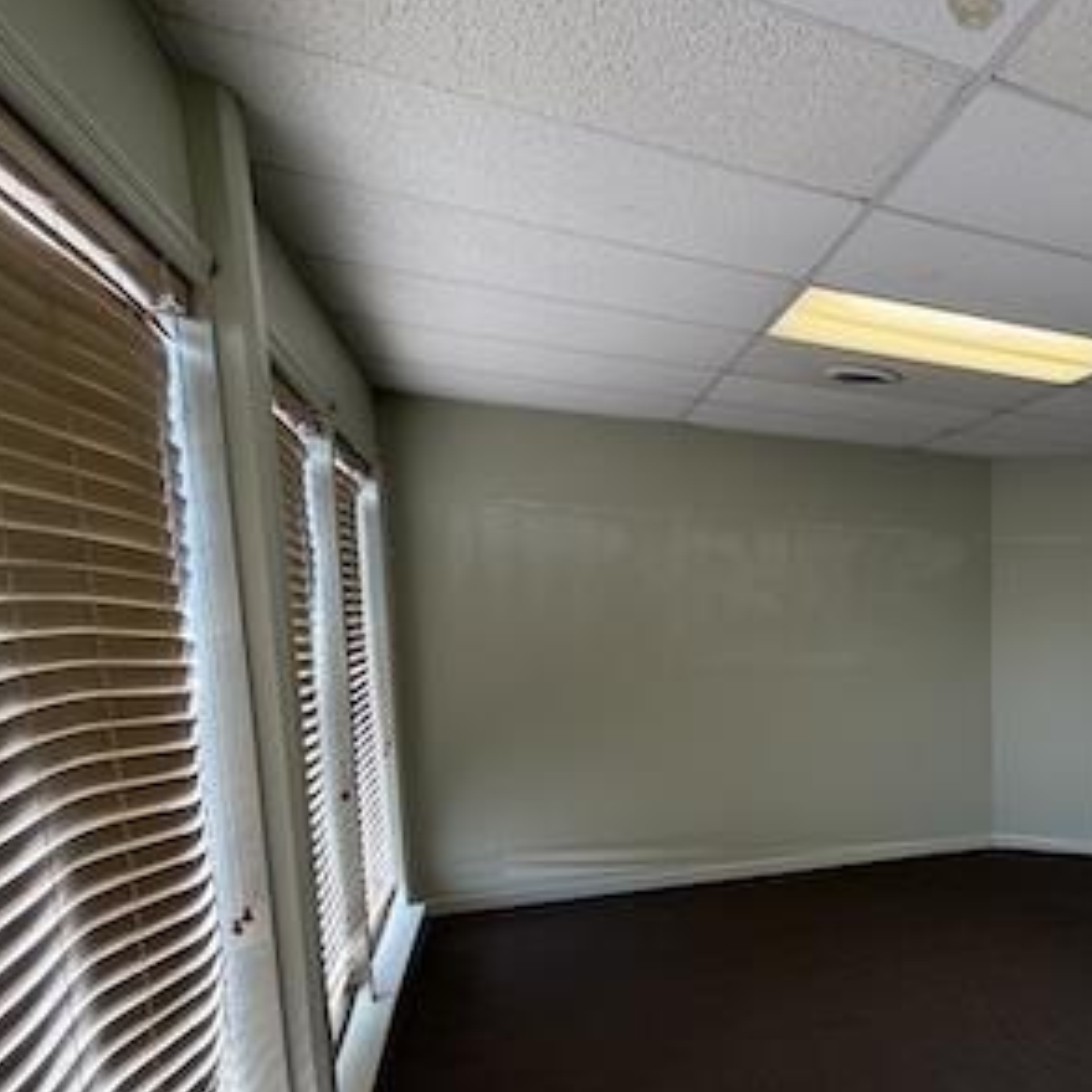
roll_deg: -1.0
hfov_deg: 47.9
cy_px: 742
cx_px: 1111
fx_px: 964
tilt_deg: -7.7
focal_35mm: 27
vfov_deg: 57.6
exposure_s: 1/120
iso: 100
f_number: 2.2
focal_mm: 2.22
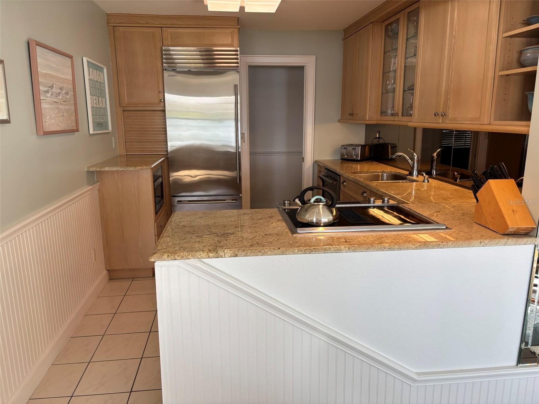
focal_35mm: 26
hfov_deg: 67.3
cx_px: 270
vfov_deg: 53.1
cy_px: 202
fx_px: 405
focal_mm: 5.96
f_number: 1.6
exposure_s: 1/120
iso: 40
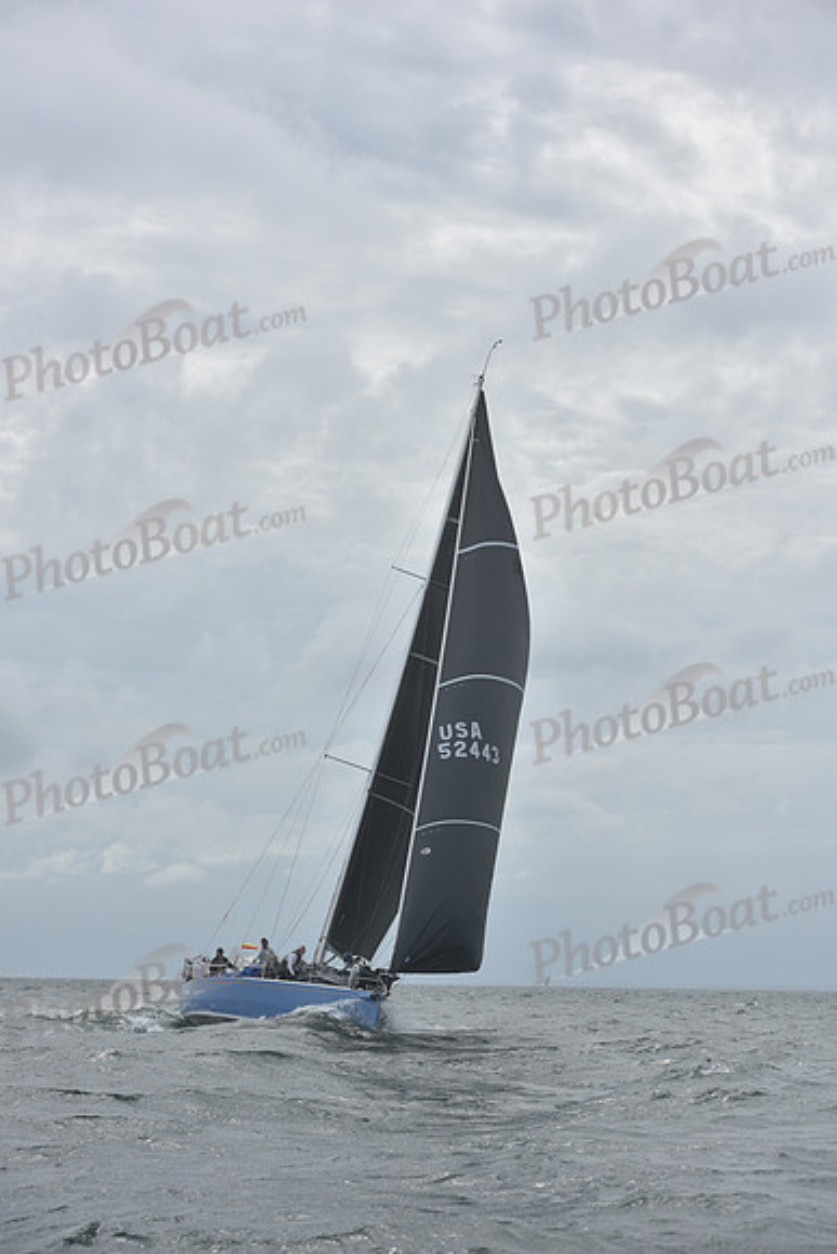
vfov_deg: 28.8
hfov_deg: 19.5
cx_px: 418
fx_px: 2440
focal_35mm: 70
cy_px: 627
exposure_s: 1/1250
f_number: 6.3
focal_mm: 70
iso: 200
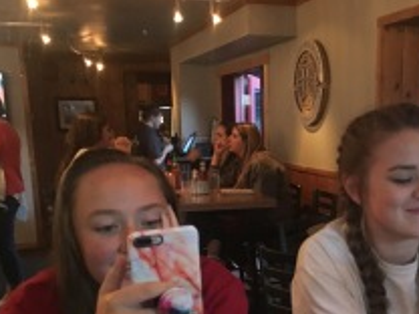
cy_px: 260
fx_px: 617
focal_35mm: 51
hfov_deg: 36.9
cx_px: 298
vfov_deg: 27.9
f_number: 2.2
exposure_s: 1/15
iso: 500
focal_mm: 4.15
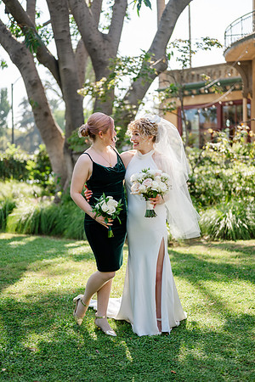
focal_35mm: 50
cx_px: 128
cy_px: 191
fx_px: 531
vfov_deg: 39.6
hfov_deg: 27.0
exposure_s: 1/800
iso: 64
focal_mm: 50
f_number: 1.8
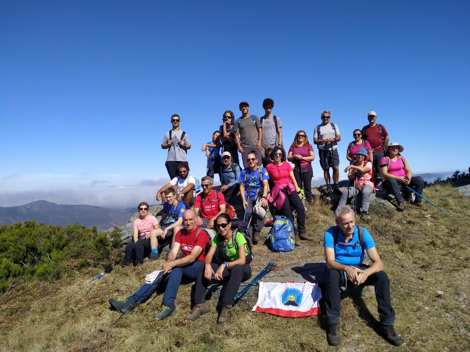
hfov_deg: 71.6
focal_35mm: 24
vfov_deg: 56.8
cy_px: 176
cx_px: 235
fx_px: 326
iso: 125
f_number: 1.9
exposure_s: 1/3489
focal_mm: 3.94
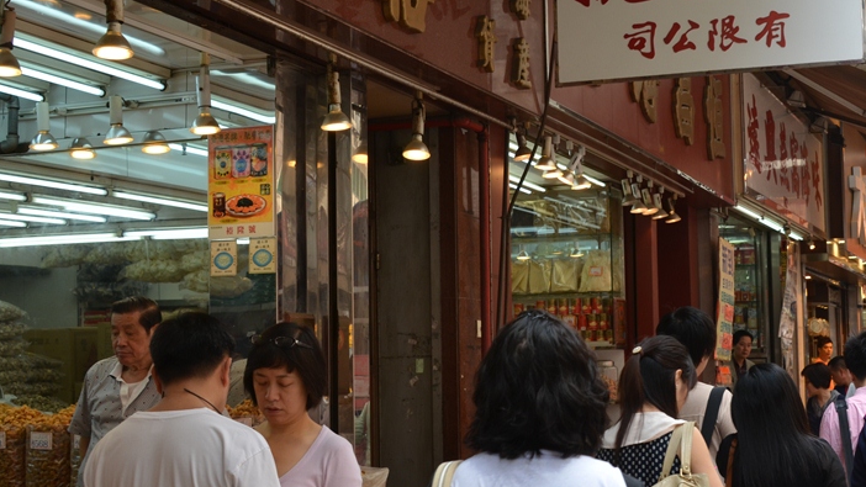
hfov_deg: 32.6
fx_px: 1470
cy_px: 228
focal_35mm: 64
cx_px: 561
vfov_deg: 18.8
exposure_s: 1/160
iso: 200
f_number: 6.3
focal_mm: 28
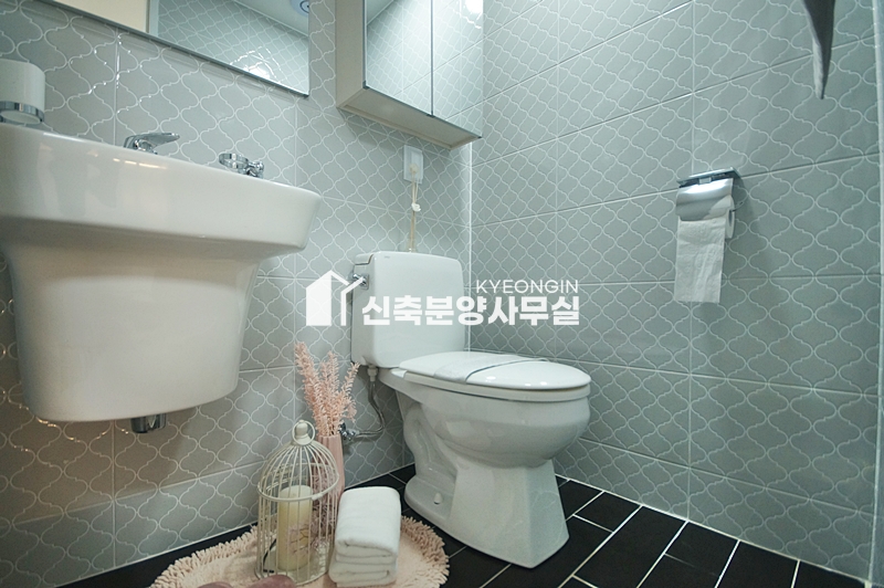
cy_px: 294
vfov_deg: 77.2
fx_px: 368
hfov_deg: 100.4
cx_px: 442
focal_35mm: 15
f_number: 4
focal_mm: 10
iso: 800
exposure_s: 1/40
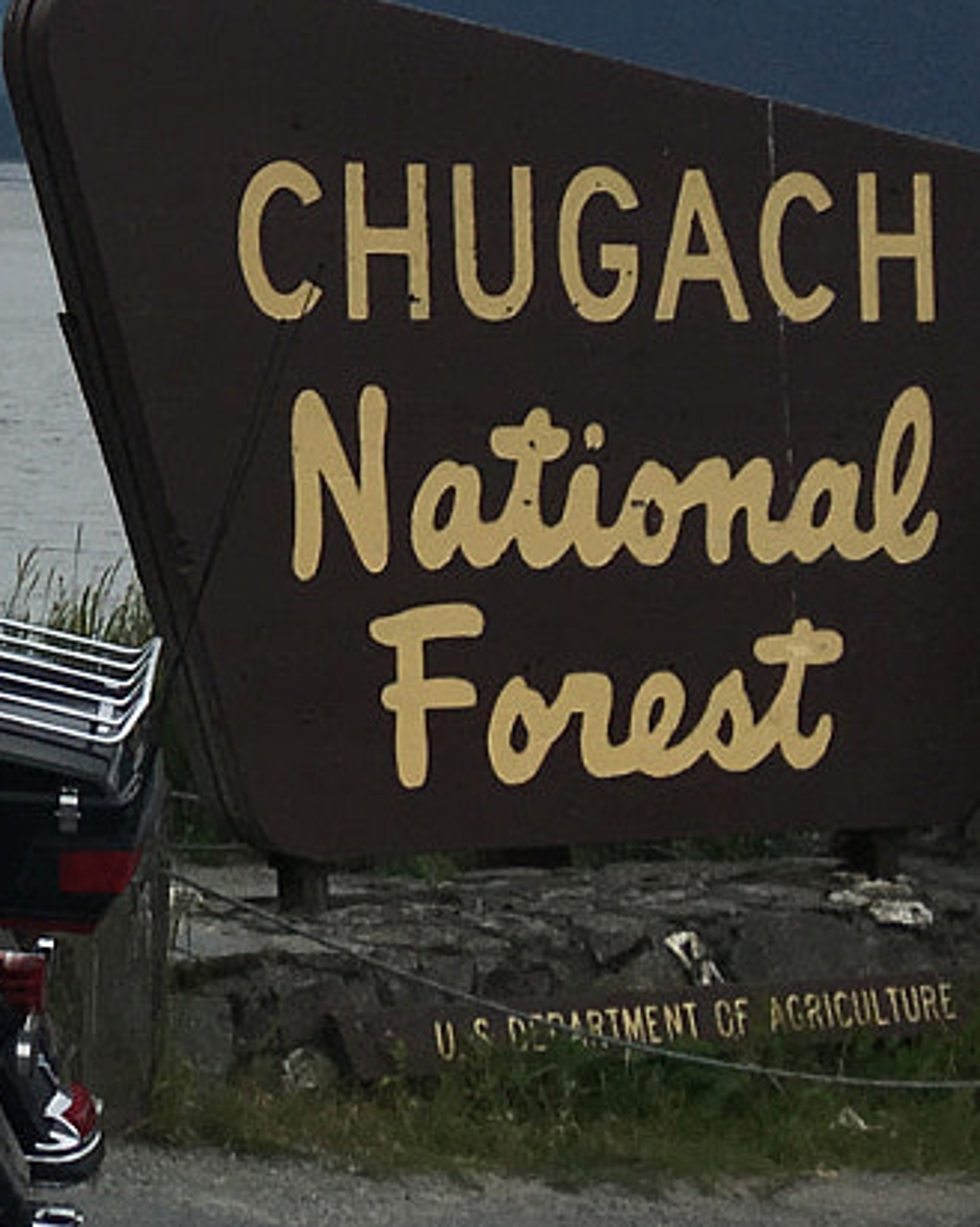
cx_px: -682
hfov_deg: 12.9
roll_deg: -0.5
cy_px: -205
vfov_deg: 16.8
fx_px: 3993
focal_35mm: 110
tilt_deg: +5.7
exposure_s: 1/1923
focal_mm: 4.15
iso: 25
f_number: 2.2
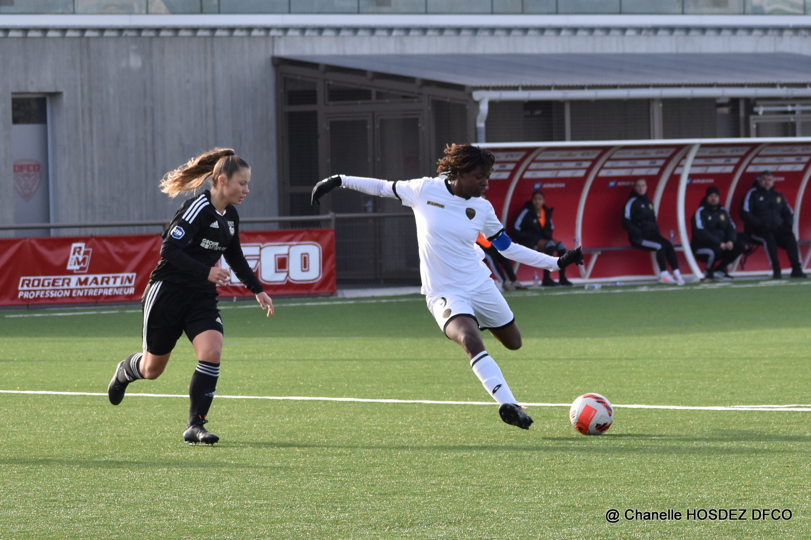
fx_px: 2770
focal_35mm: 123
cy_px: 270
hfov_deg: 16.7
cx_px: 406
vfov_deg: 11.1
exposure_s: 1/800
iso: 250
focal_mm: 82
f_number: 4.8
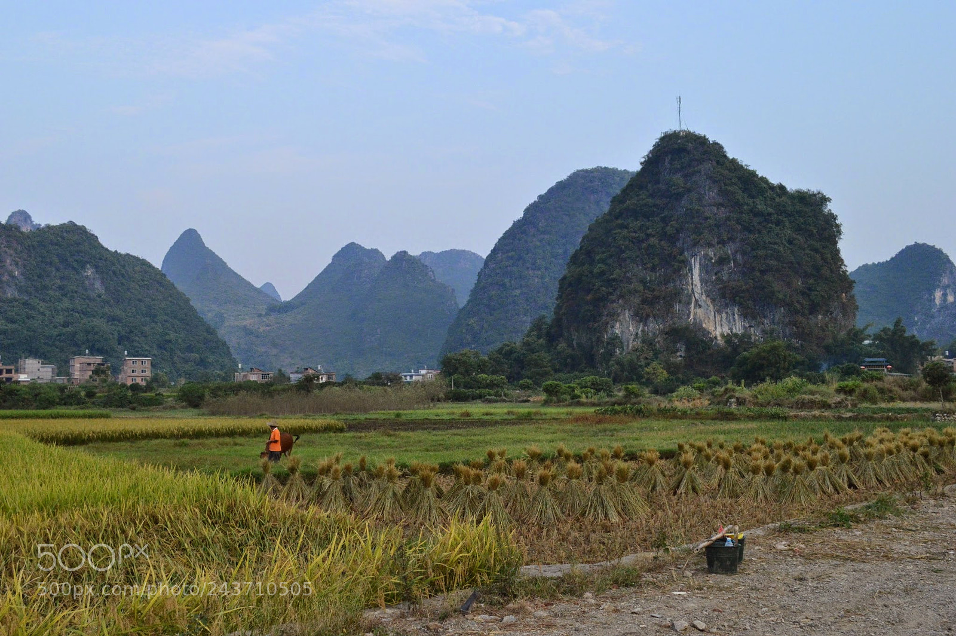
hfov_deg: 49.6
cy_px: 318
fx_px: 1035
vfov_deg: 34.2
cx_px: 478
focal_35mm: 39
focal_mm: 26
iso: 1600
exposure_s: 1/1600
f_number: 5.6
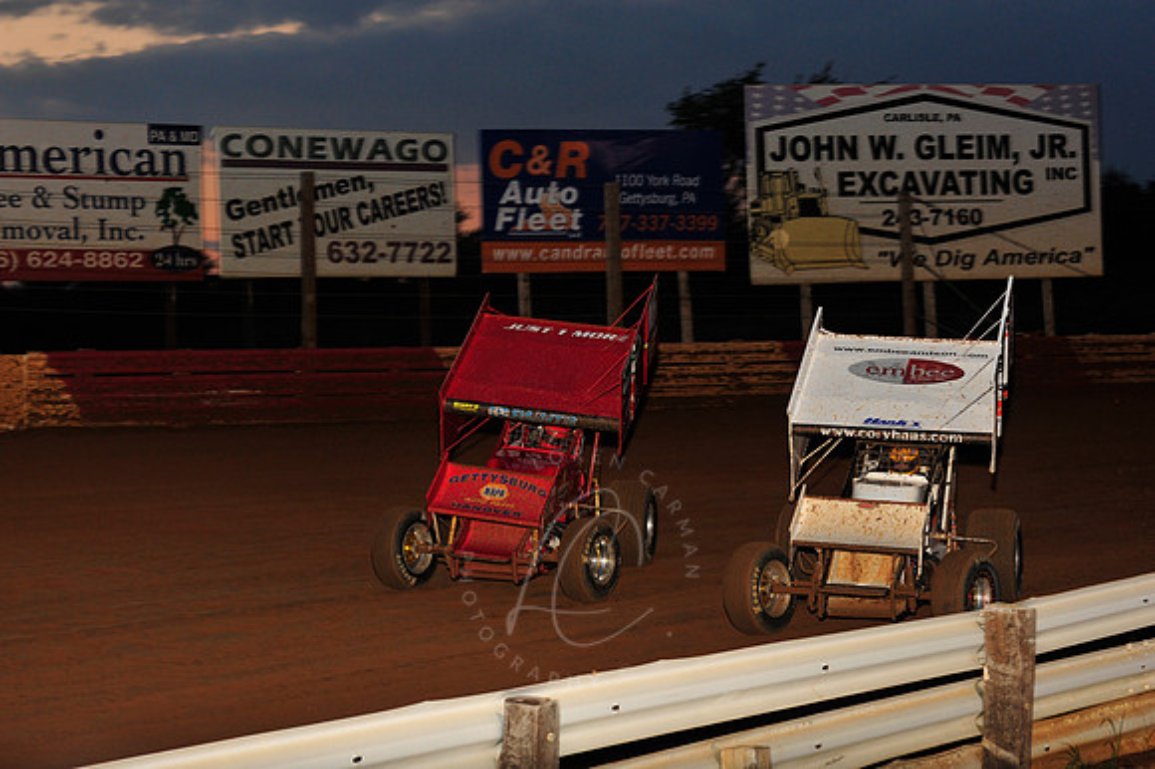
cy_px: 384
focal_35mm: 80
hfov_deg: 25.4
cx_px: 578
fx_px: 2565
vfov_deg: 17.0
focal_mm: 80
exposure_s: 1/320
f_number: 8
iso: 1000
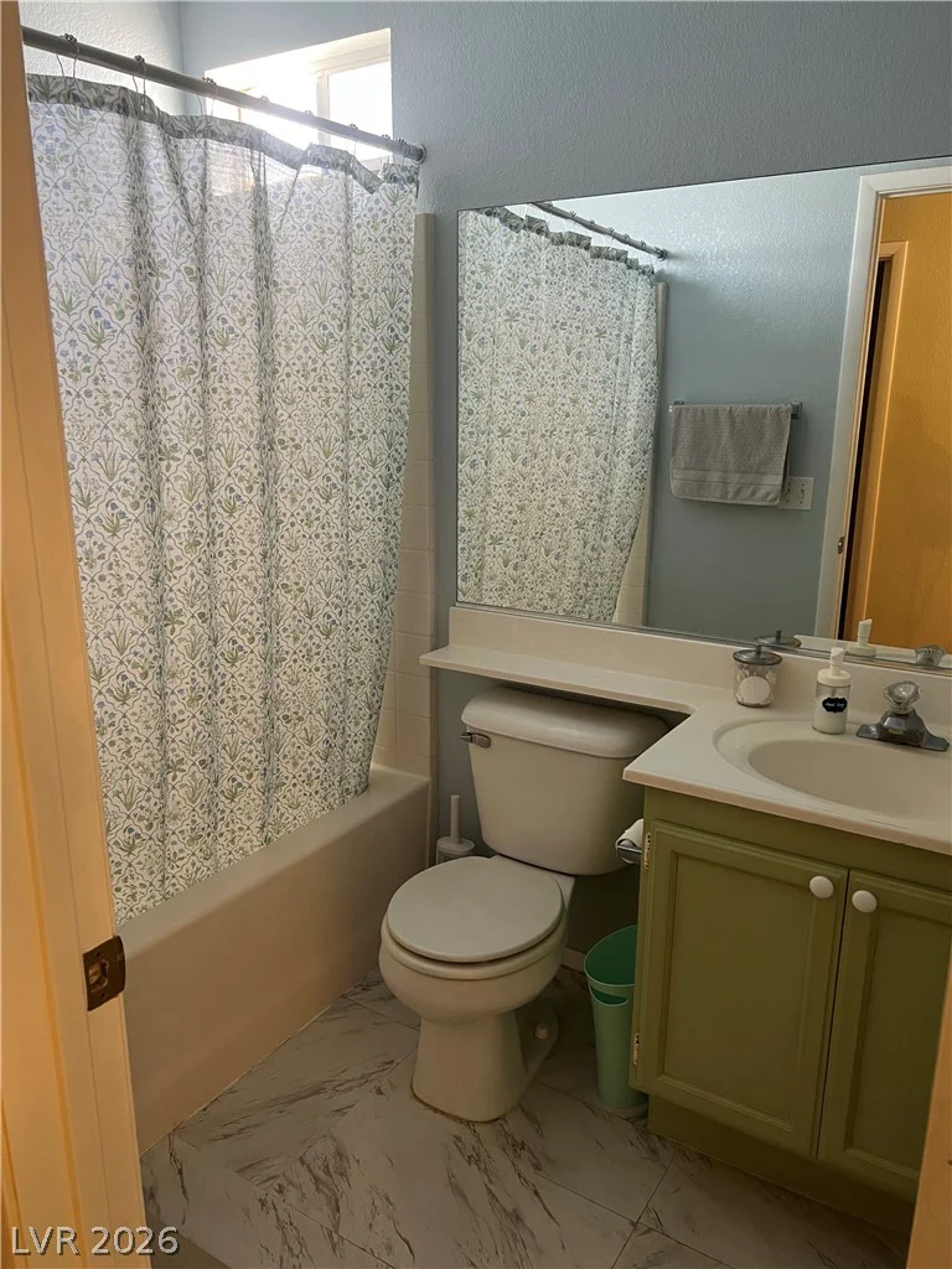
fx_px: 953
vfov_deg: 67.3
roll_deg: -0.1
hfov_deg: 53.1
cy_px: 634
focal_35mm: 26
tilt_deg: -14.9
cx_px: 476
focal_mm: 5.7
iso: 200
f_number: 1.5
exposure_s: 1/60
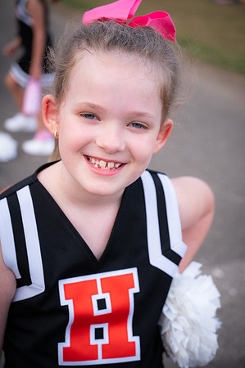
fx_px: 542
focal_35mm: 53
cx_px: 122
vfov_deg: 37.6
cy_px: 184
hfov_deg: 25.5
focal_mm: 53
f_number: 4
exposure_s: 1/640
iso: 640
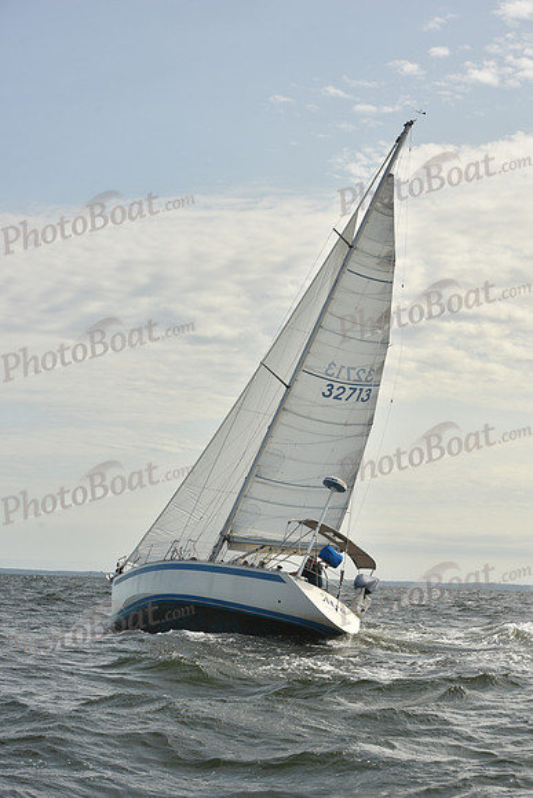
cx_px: 266
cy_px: 399
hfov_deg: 19.5
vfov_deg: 28.8
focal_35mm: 70
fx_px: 1554
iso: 250
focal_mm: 70
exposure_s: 1/800
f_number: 9
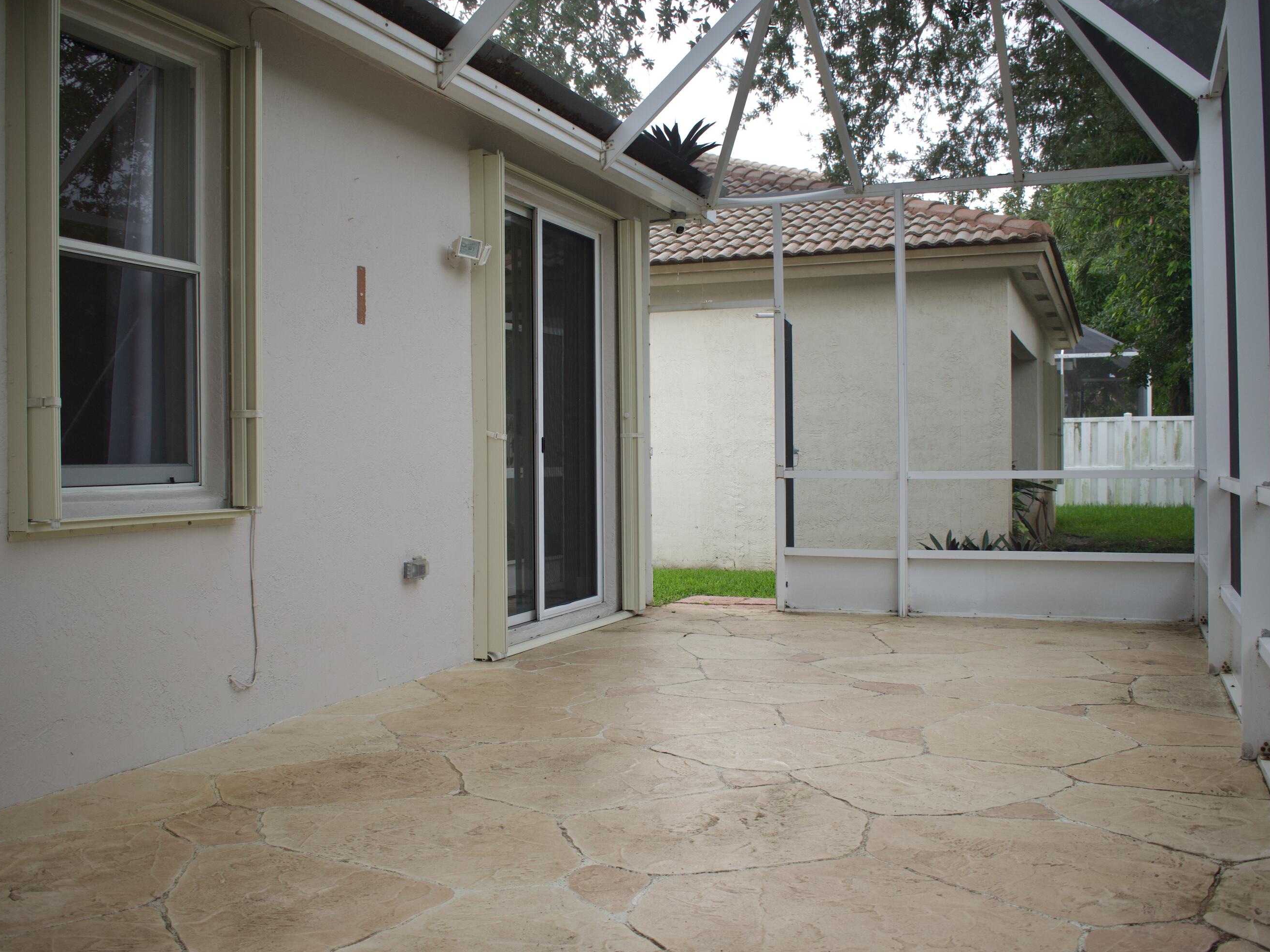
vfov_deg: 41.2
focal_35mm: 35
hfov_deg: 53.2
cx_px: 628
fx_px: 1267
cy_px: 478
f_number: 3.8
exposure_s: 1/250
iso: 200
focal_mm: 21
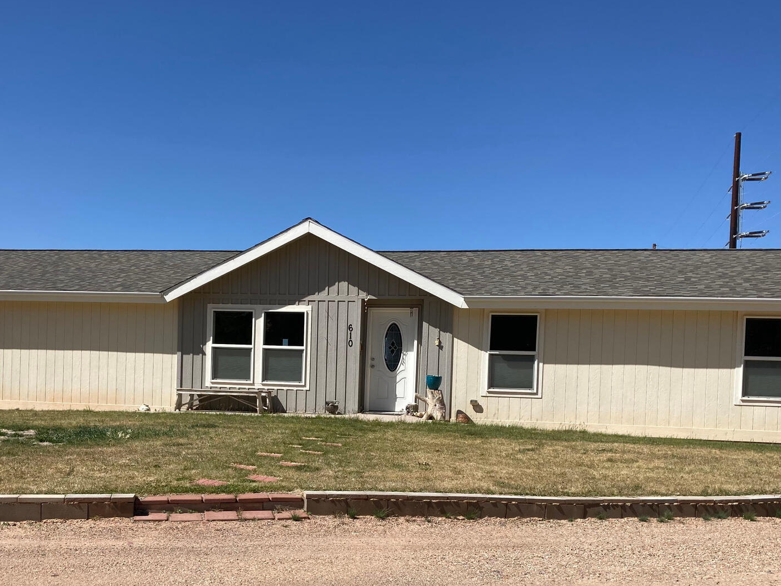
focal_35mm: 41
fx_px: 925
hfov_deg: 45.7
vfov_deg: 34.6
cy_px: 418
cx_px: 343
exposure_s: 1/3040
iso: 25
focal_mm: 3.99
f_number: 1.8
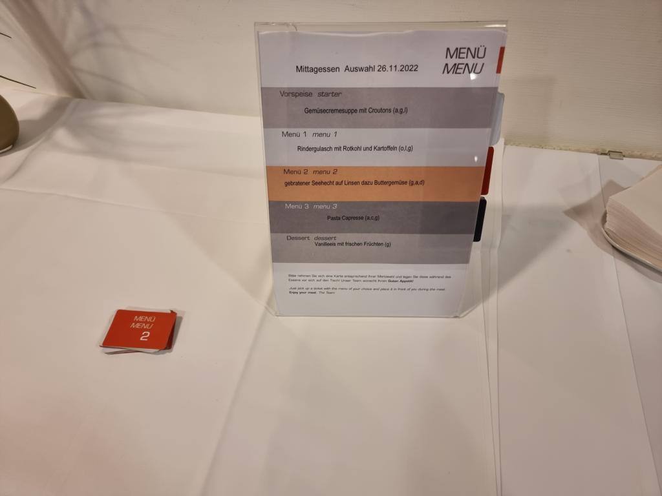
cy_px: 248
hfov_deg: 71.6
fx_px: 459
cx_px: 331
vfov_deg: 56.8
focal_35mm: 24
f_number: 1.8
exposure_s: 1/50
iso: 160
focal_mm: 6.7
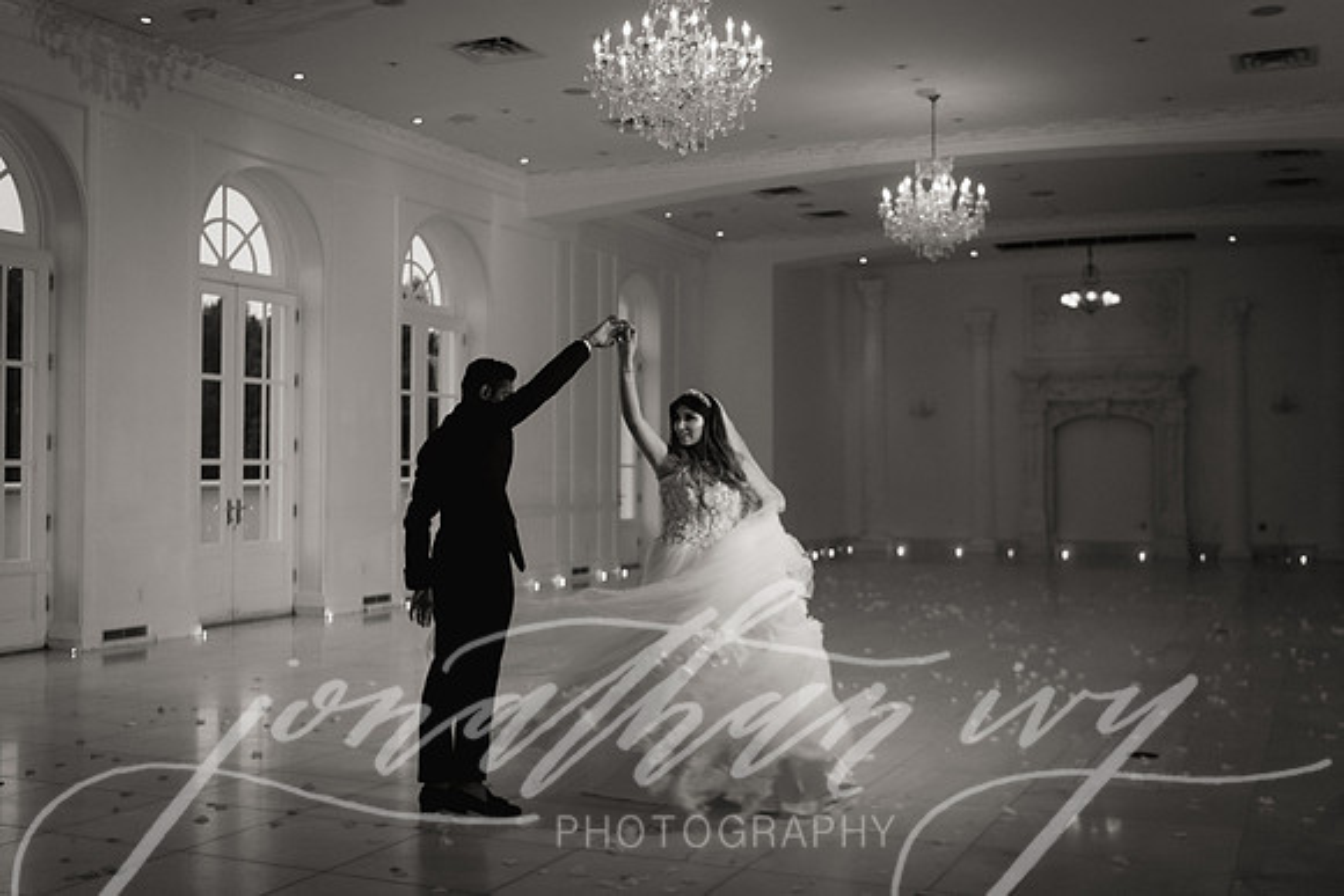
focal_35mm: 42
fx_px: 1567
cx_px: 672
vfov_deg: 31.9
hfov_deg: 46.4
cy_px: 426
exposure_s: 1/125
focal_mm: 40
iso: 1600
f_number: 2.8
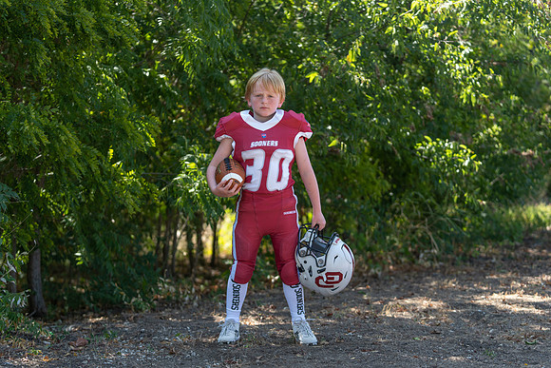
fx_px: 1072
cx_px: 276
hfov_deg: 28.8
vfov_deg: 19.5
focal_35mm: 70
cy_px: 184
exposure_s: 1/320
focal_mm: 70
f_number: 2.8
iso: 80
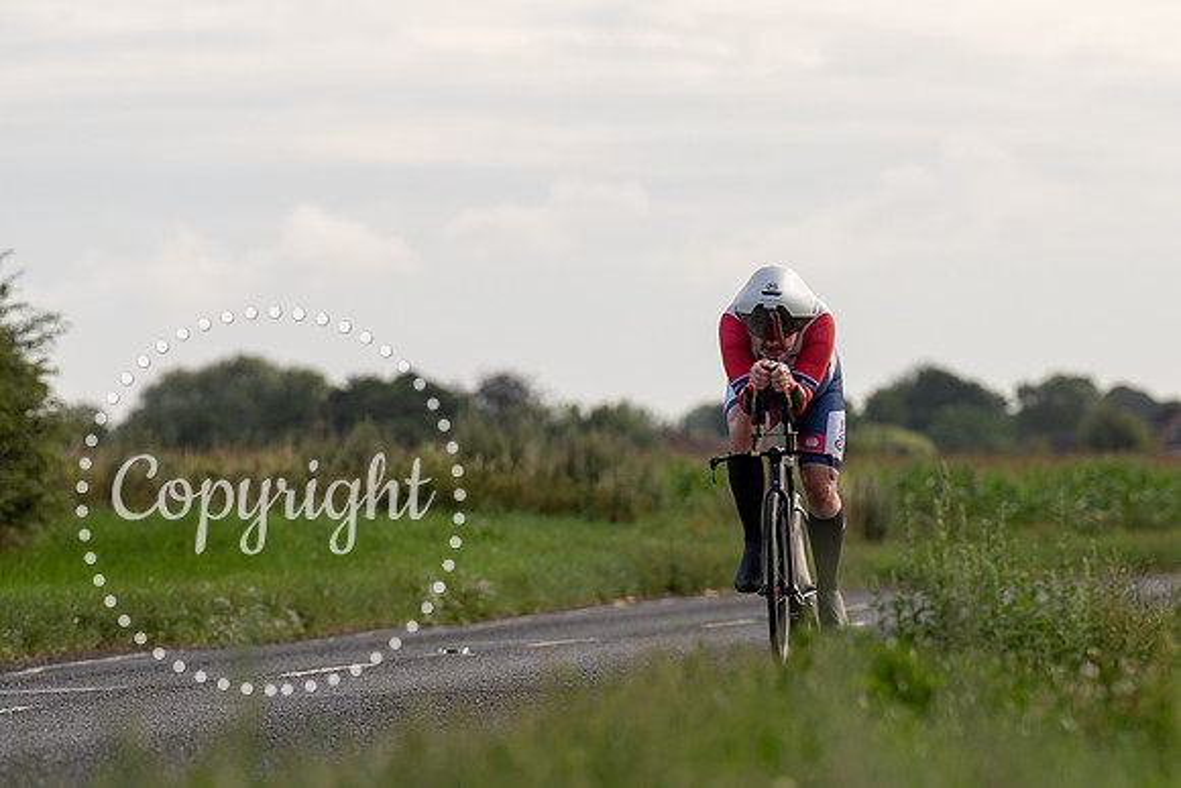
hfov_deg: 6.9
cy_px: 505
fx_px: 9840
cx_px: 708
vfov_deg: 4.6
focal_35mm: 300
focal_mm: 175
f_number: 4
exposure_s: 1/1000
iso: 160
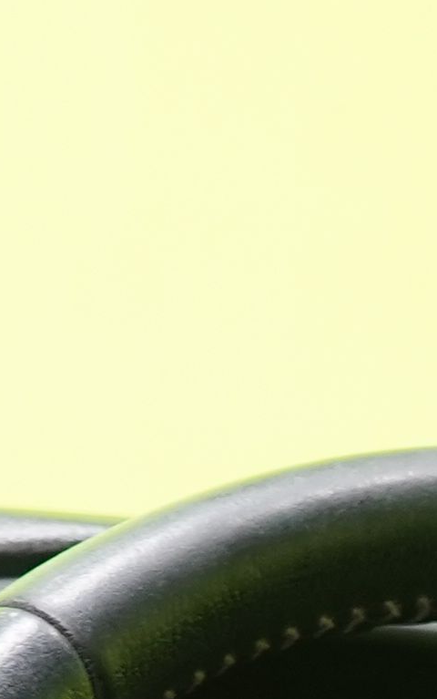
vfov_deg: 7.7
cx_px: 885
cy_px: 1572
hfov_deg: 5.1
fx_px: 4855
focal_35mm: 255
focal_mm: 32
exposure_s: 1/20
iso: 1250
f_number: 5
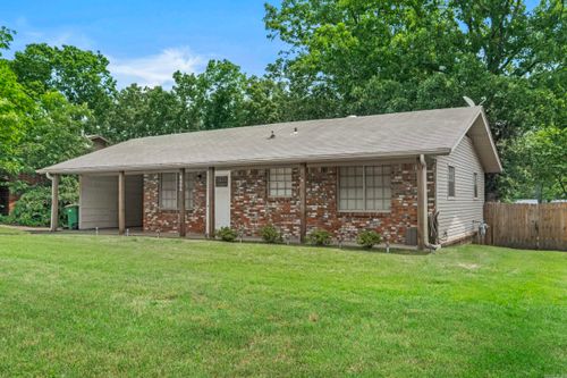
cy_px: 189
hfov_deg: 63.7
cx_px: 284
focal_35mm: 29
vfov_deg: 44.9
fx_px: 457
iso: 400
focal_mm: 19.1
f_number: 8
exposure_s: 1/50
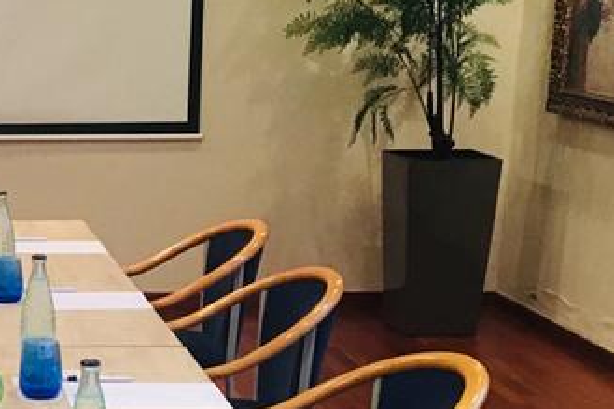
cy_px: 346
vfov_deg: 13.7
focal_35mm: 99
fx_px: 1688
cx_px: -93
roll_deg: +0.6
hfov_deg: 19.6
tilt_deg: -13.2
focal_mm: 4.15
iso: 200
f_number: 2.2
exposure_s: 1/25
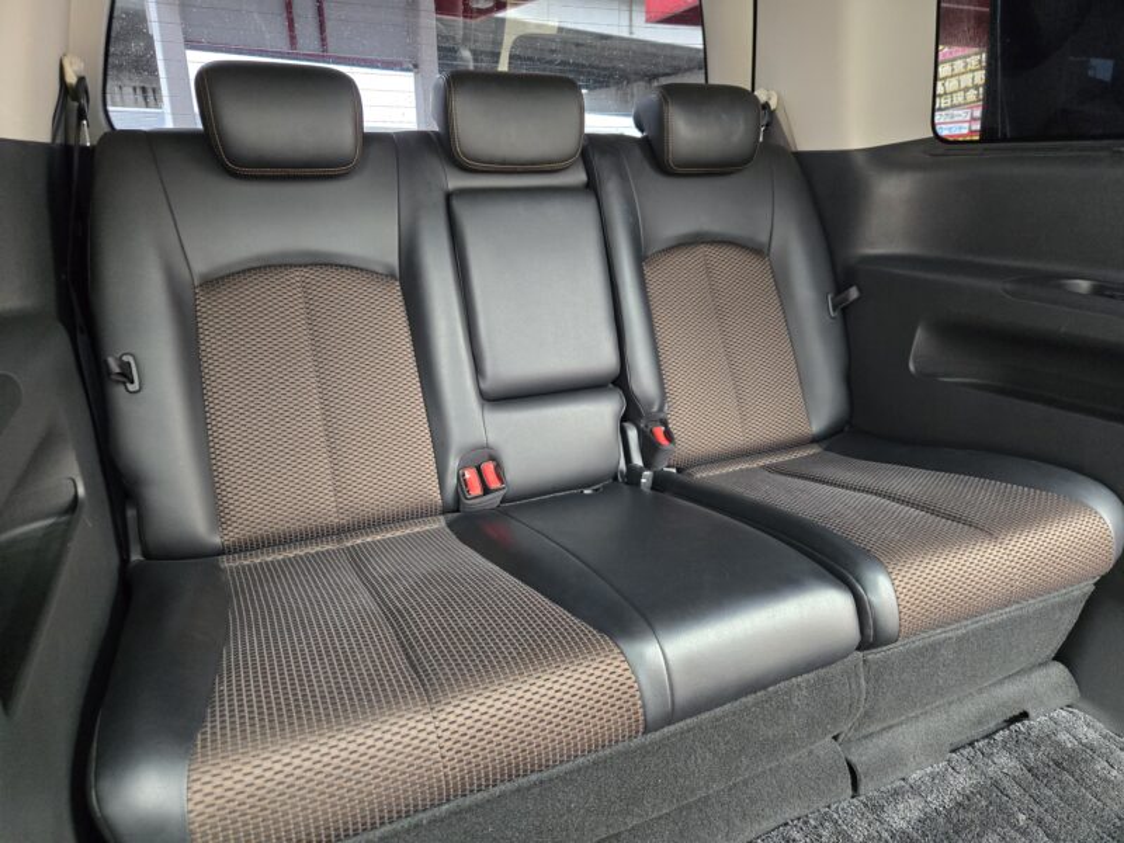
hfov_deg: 73.9
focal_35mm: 23
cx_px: 562
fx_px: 747
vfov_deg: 58.9
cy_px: 422
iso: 1000
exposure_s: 1/100
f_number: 1.8
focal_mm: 5.4
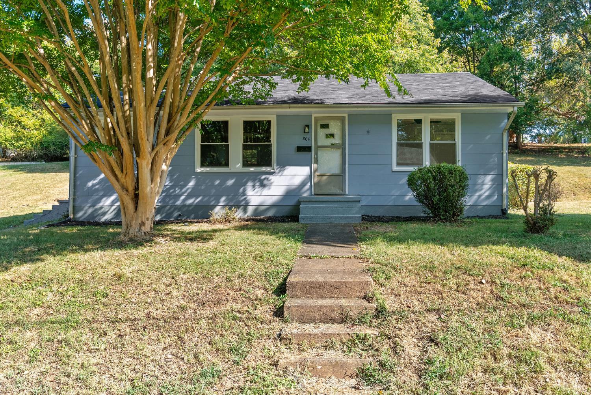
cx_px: 296
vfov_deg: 43.7
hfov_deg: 61.9
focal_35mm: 30
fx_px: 493
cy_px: 198
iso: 800
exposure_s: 1/80
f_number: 7.1
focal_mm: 30
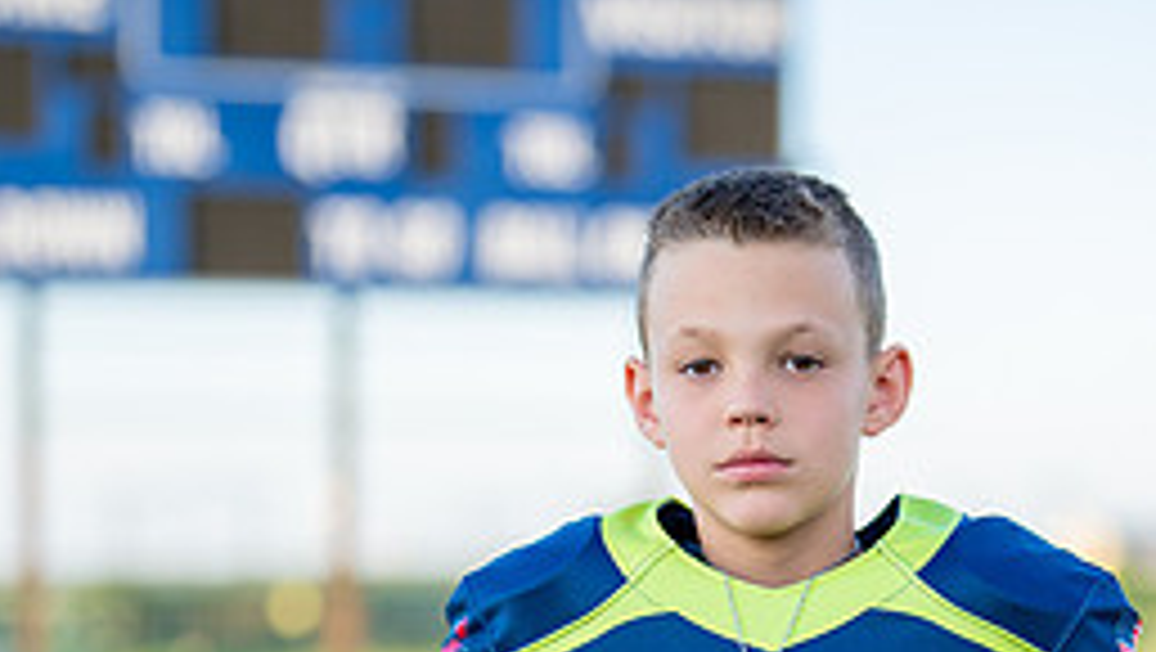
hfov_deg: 15.4
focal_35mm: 139
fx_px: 4264
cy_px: 744
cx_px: 825
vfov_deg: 8.7
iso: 160
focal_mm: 50
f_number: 1.2
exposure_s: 1/2000
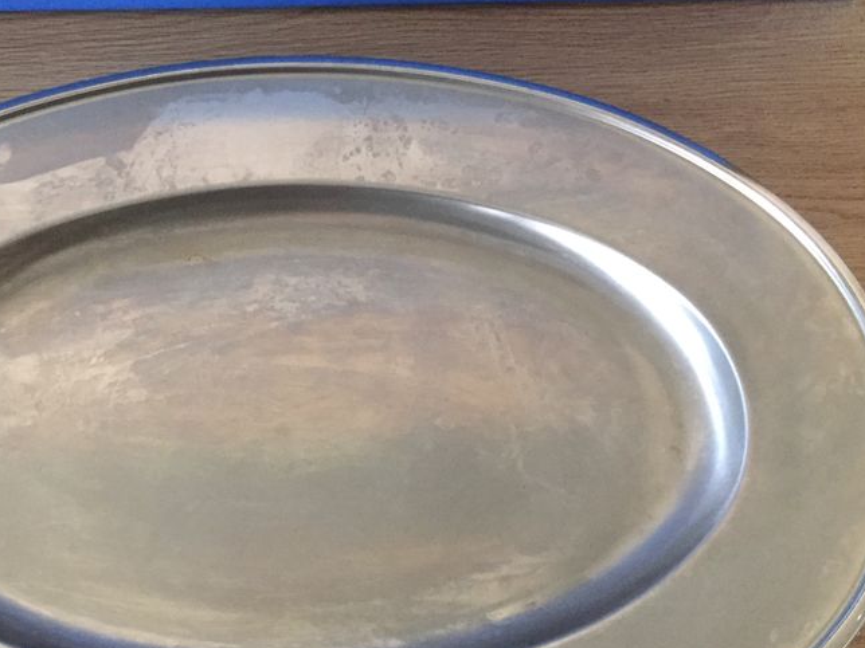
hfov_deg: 41.8
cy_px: 415
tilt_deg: -68.2
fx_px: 1124
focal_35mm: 45
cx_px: 337
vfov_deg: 32.0
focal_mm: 4.15
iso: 320
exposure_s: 1/17
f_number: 2.2
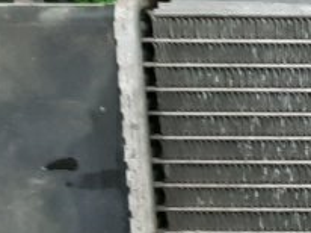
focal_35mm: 175
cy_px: 281
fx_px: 1570
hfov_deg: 9.5
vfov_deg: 8.4
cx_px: 853
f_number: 2
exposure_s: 1/50
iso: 145
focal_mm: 4.6
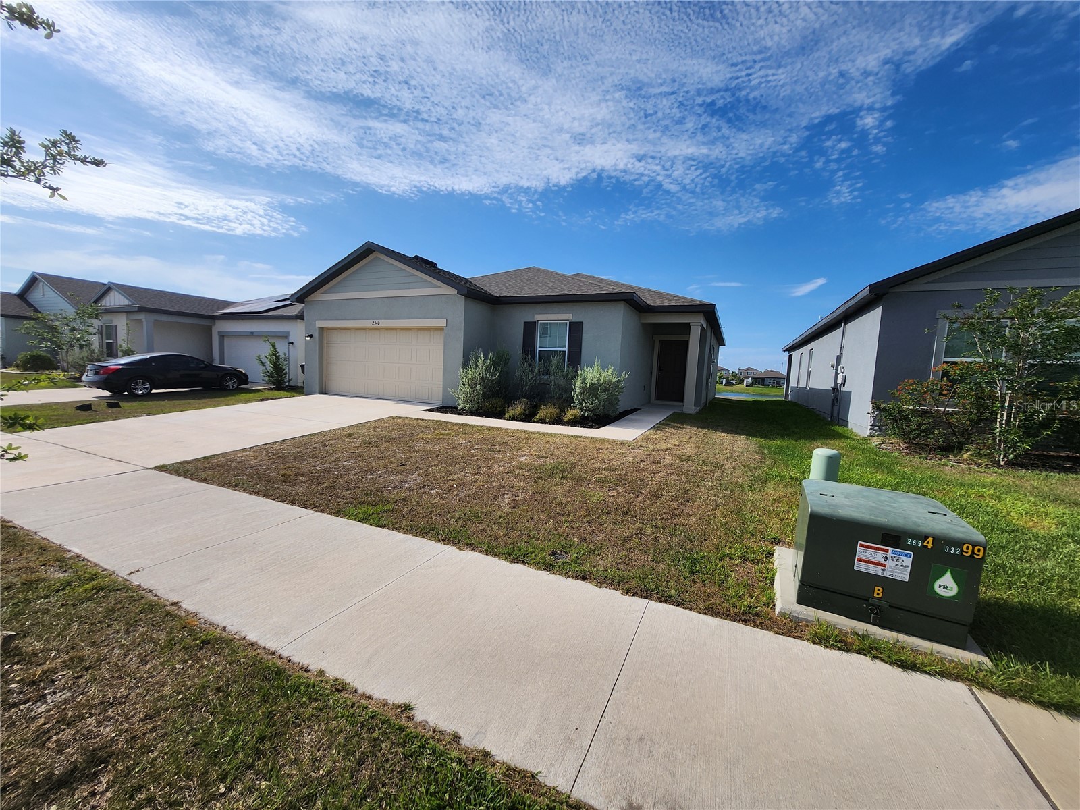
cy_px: 405
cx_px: 540
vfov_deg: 89.9
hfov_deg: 106.2
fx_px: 406
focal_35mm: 13
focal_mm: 1.74
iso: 32
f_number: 2.2
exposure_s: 1/2287
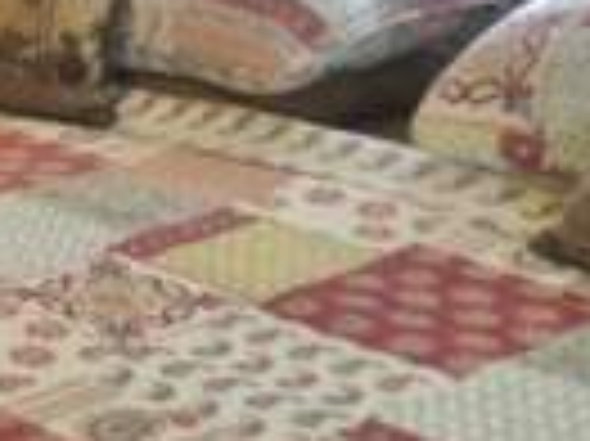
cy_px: -245
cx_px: -446
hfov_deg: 15.1
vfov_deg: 12.3
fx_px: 1941
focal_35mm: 114
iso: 160
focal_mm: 3.3
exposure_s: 1/30
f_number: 2.4
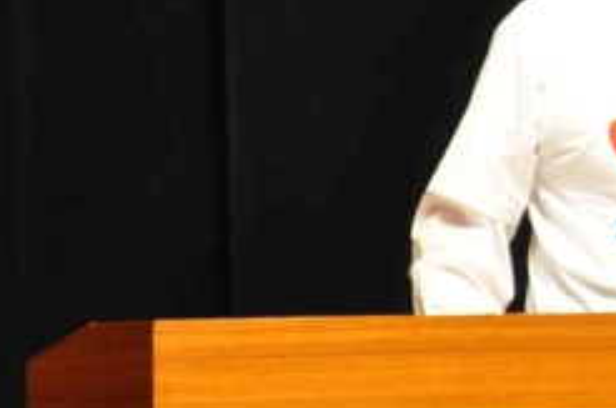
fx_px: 16651
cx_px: 806
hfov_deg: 2.1
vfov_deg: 1.4
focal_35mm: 975
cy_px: -101
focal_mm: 200
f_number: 5.6
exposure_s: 1/125
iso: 1600
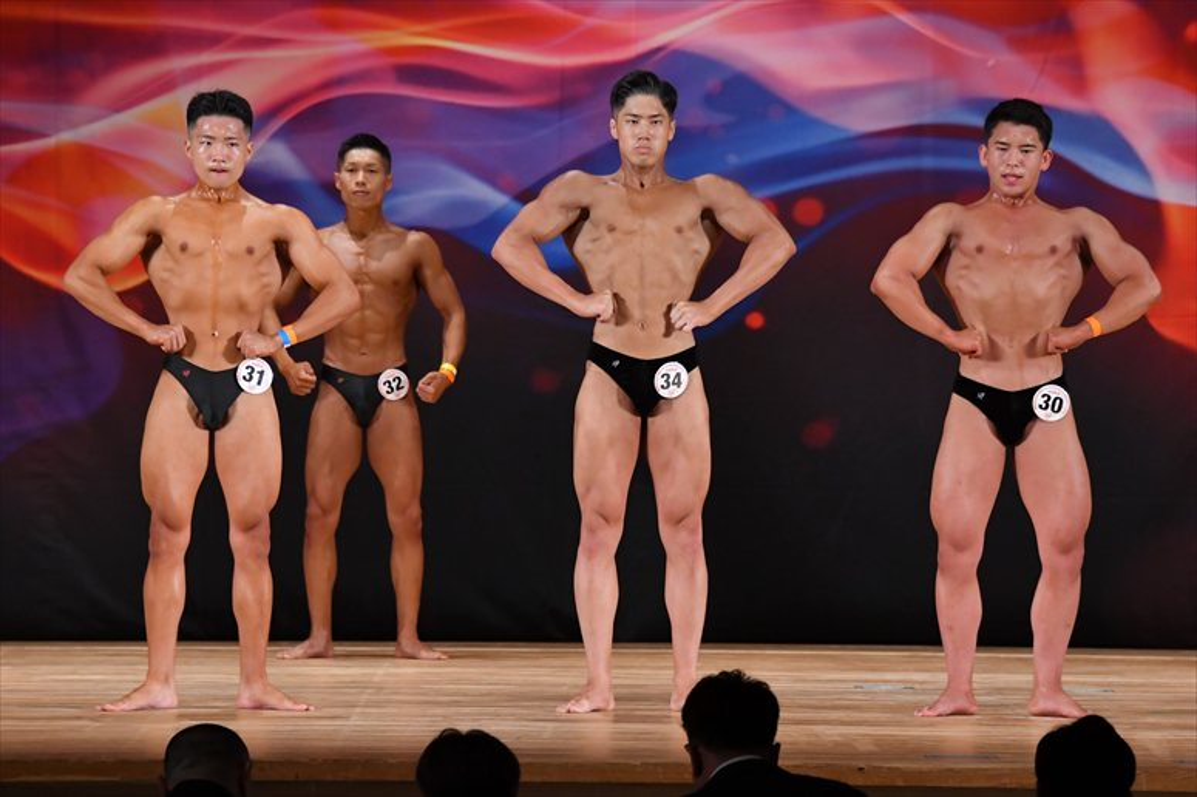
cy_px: 398
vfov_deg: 6.3
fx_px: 7212
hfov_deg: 9.5
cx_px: 598
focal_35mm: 217
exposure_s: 1/400
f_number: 5.6
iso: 3200
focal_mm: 145
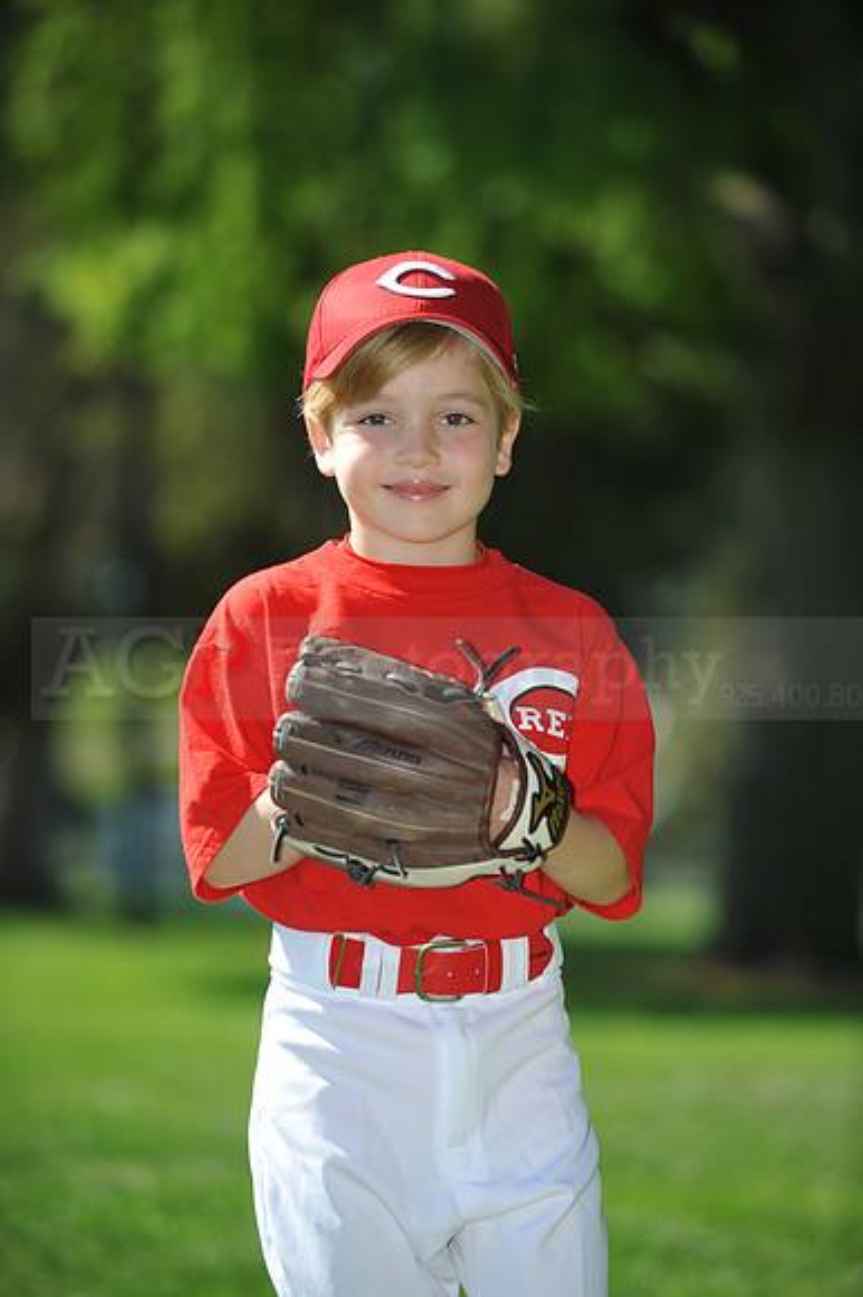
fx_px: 5580
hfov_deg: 8.8
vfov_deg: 13.3
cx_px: 432
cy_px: 648
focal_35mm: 155
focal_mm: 155
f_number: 4
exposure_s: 1/1250
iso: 200
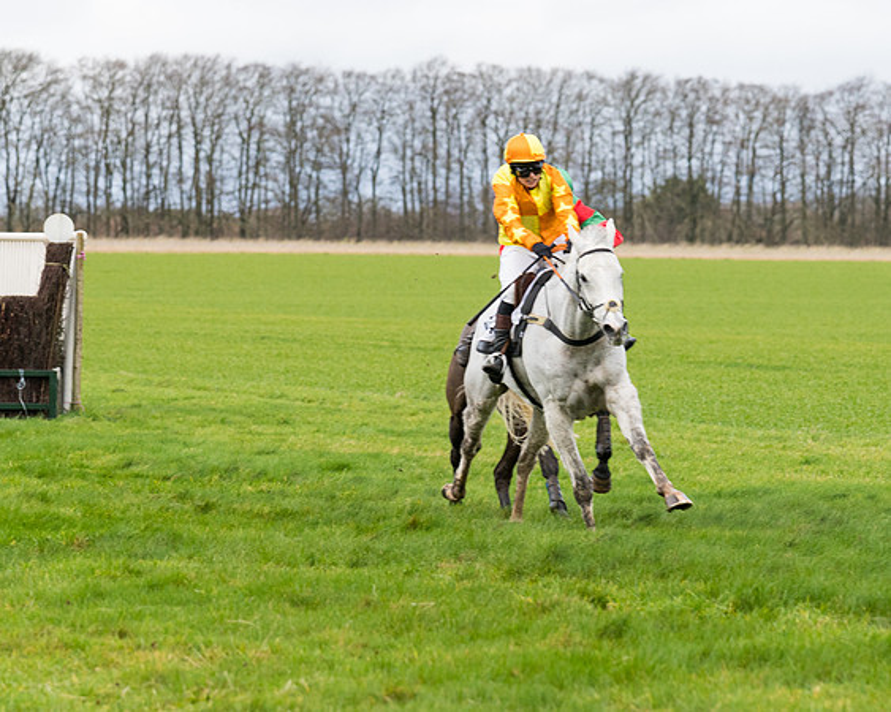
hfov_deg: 8.0
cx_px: 348
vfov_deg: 6.4
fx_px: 6378
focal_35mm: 242
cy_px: 348
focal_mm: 117
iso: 500
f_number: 4
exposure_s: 1/1250
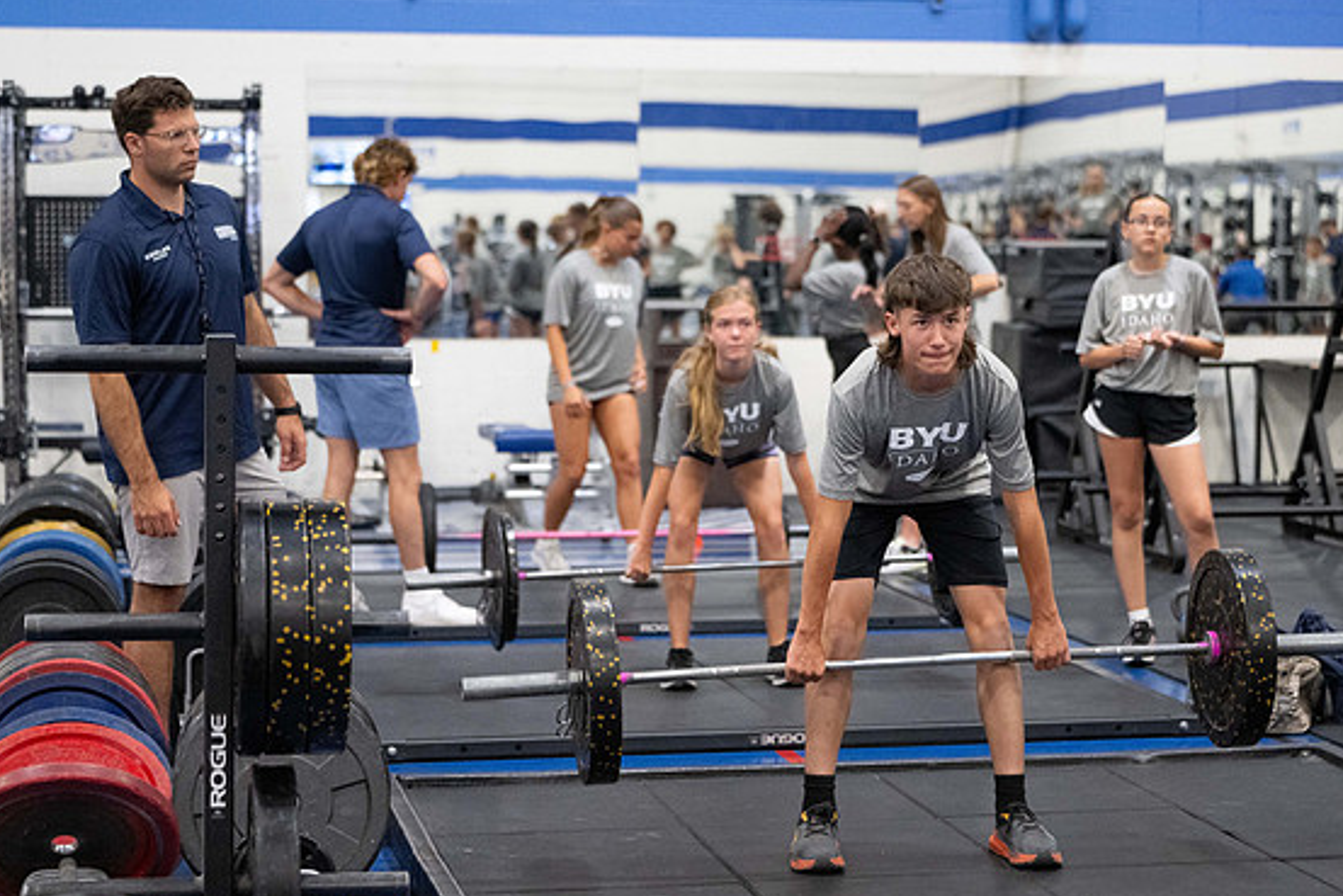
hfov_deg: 25.7
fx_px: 2948
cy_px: 443
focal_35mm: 79
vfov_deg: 17.3
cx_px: 740
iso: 6400
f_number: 2.8
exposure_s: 1/320
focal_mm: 70
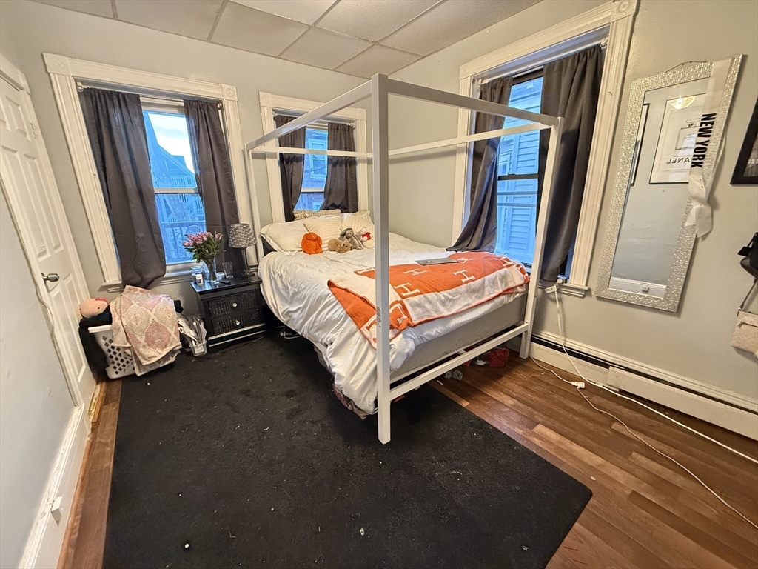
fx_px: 307
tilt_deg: -15.9
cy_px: 284
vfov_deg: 85.7
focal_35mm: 14
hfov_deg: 102.1
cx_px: 379
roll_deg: +0.5
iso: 1000
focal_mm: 2.22
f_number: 2.2
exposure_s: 1/40
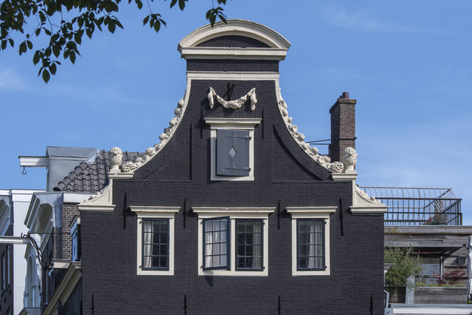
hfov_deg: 19.5
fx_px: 1377
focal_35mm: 105
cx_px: 236
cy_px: 158
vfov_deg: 13.0
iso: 100
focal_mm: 70
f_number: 8
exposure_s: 1/500
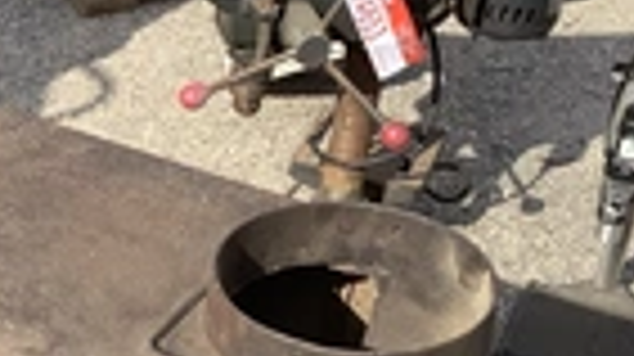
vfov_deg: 12.4
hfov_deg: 21.3
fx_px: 1612
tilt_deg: -39.1
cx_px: -31
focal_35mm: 96
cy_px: 397
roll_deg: +0.2
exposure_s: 1/691
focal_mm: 3.3
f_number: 2.4
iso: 25
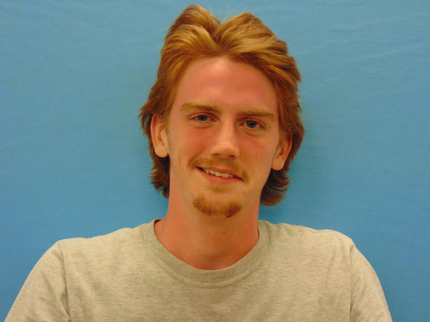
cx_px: 215
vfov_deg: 13.7
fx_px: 1342
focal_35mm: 108
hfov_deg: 18.2
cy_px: 161
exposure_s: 1/30
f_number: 3.9
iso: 400
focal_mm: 19.4
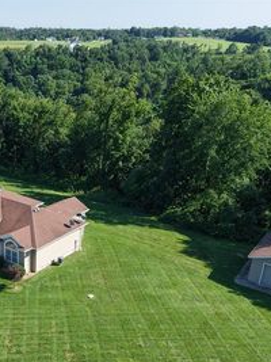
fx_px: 470
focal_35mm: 45
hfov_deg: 30.9
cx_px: 34
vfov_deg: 41.4
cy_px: 250
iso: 200
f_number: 1.8
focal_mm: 8.67
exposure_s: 1/2500
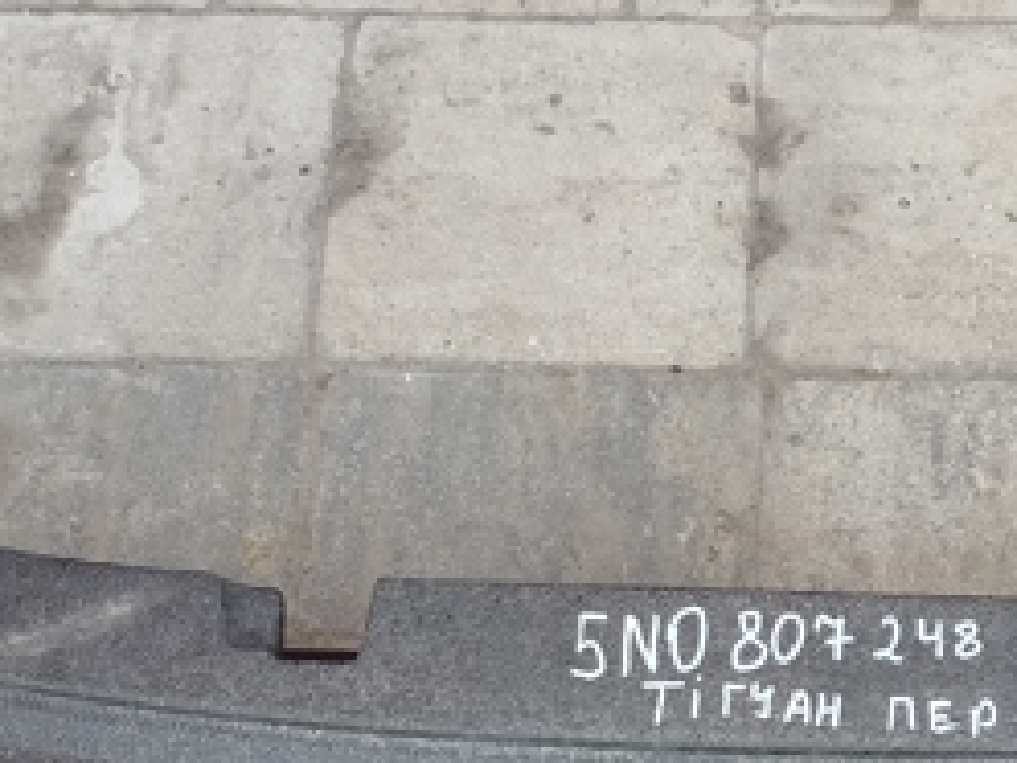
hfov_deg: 30.6
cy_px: 730
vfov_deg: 22.9
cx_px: 779
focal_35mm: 62
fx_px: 1822
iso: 80
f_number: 1.7
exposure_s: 1/50
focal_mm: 5.31
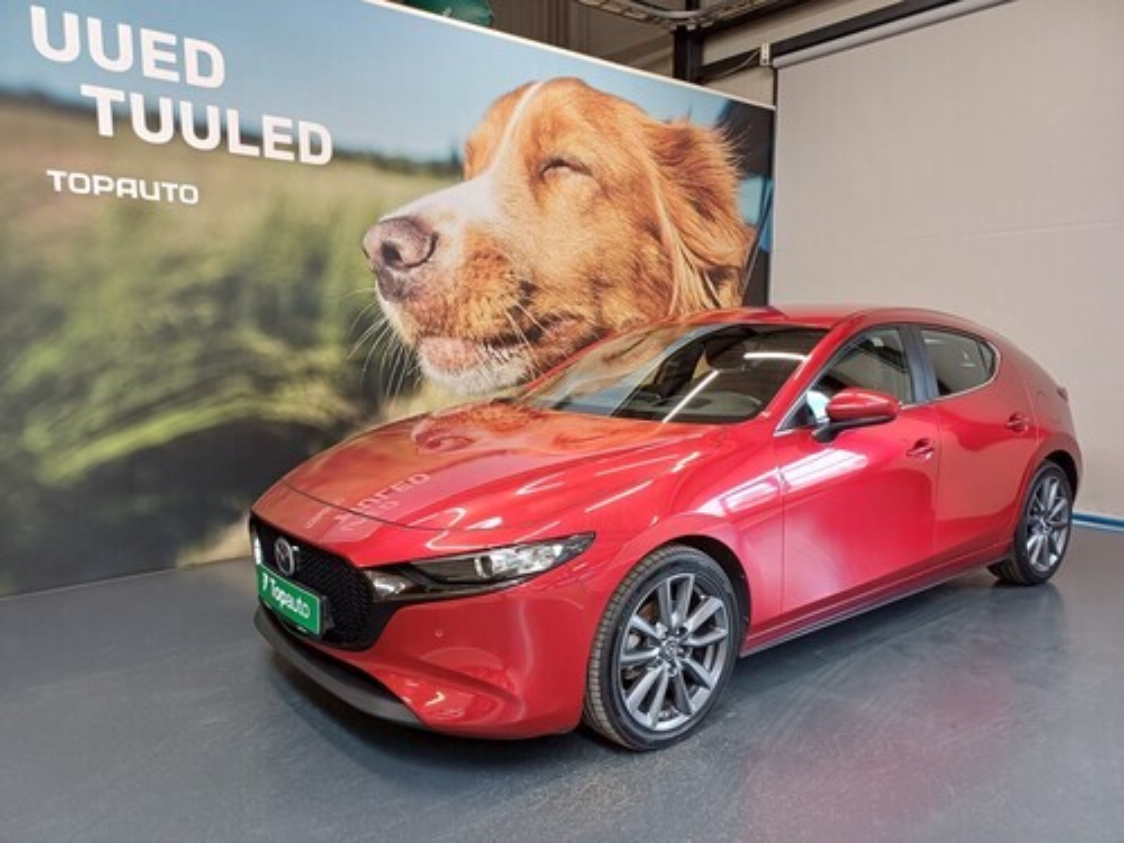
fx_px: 812
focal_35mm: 25
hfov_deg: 69.4
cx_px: 562
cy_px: 422
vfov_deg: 54.9
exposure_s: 1/50
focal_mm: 4.65
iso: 250
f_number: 1.8
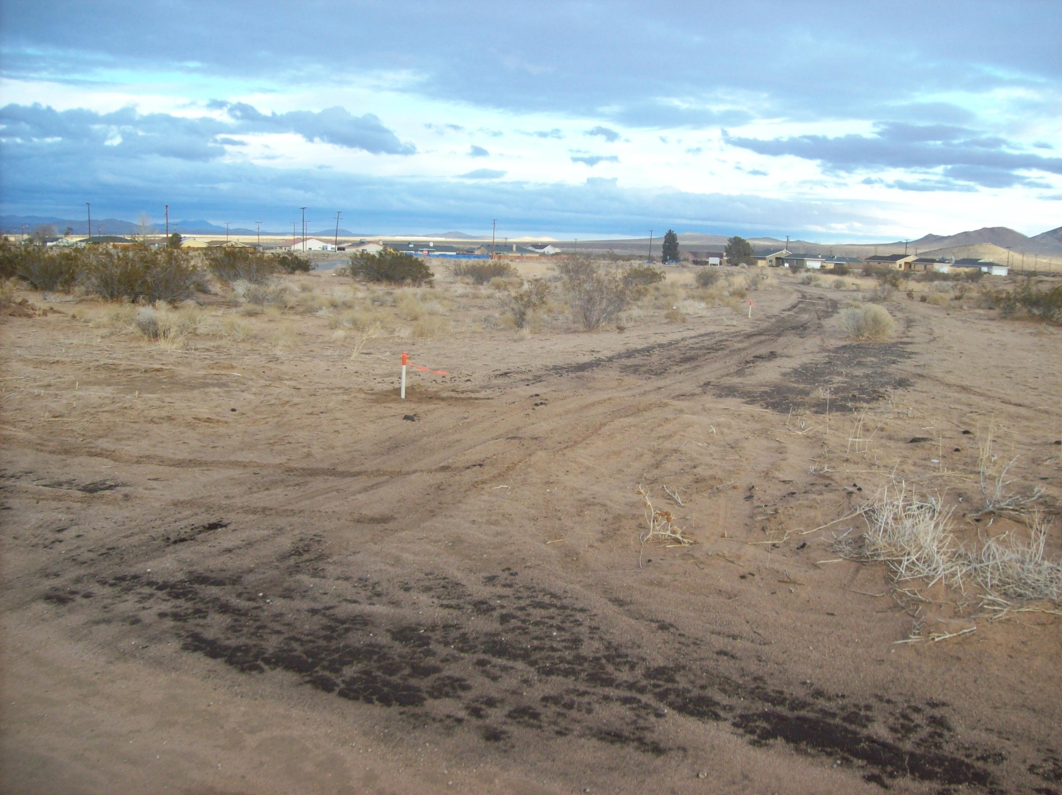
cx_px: 531
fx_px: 1104
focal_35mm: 36
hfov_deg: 51.4
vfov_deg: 39.6
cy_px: 398
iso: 80
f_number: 2.7
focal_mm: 6
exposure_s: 1/217
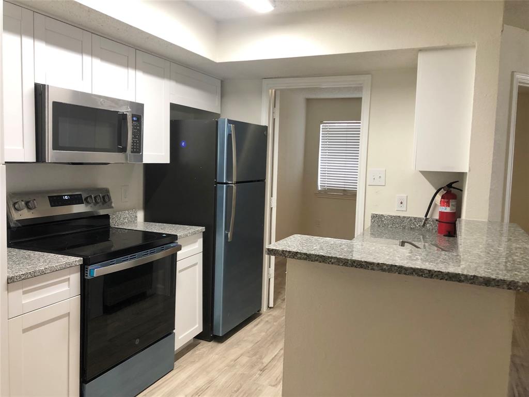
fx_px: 428
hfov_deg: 63.4
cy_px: 198
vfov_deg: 49.7
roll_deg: -0.8
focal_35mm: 28
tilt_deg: -4.0
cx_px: 264
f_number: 1.8
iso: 40
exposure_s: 1/30
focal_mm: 3.99
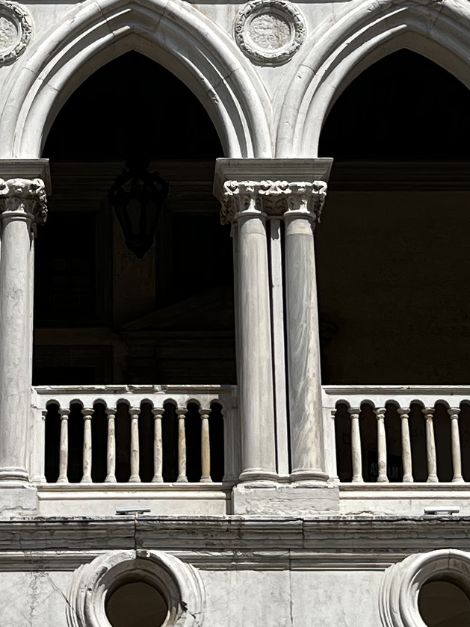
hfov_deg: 11.9
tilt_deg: +24.3
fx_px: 2245
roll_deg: +0.1
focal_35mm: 124
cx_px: 125
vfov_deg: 15.6
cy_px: -14
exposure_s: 1/7463
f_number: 1.5
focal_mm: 5.7
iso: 50
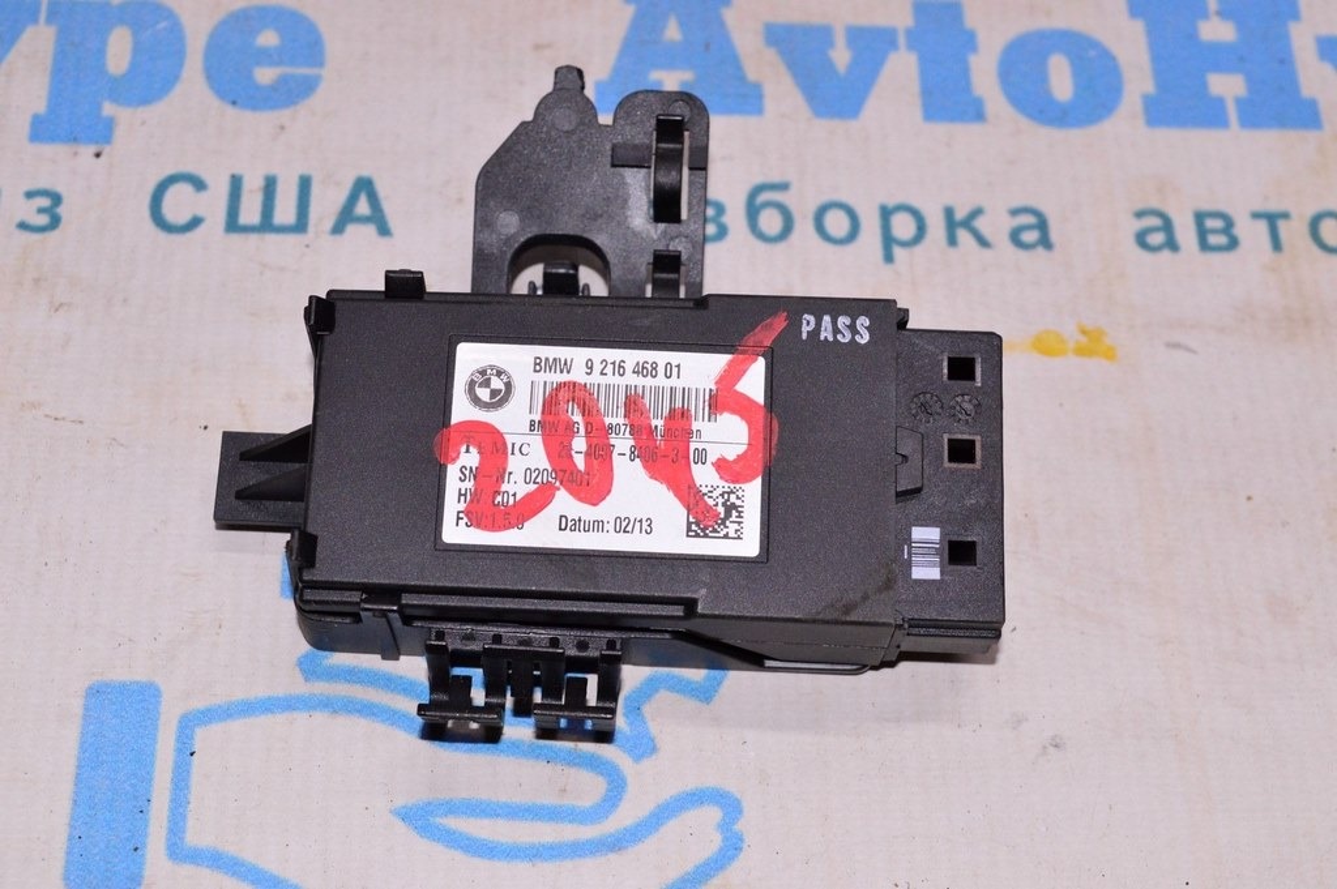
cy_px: 444
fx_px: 2338
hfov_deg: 31.9
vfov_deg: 21.5
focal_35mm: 63
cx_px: 668
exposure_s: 1/200
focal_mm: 42
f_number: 8
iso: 1600
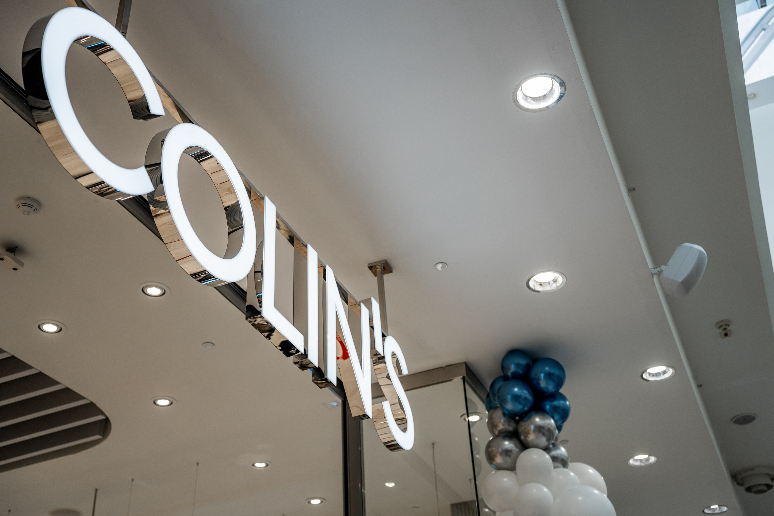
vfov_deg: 33.4
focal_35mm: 40
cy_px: 258
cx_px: 387
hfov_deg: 48.5
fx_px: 860
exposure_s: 1/800
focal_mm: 40
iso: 800
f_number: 2.8
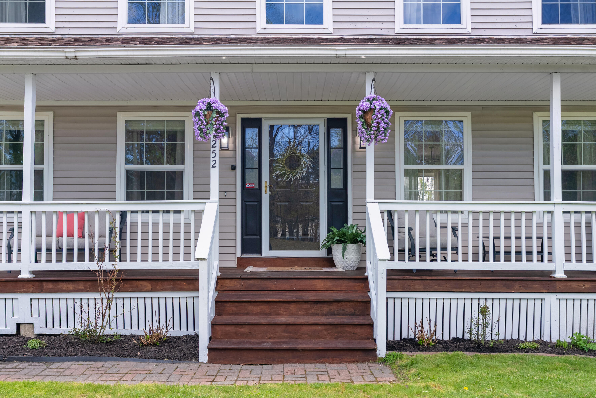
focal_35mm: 32
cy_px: 199
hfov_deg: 58.7
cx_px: 298
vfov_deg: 41.2
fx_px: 530
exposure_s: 1/250
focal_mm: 32
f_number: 7.1
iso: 320
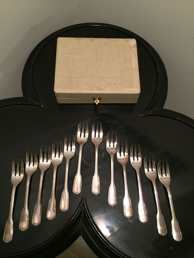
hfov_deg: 48.2
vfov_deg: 61.7
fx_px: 217
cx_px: 97
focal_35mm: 29
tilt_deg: -68.8
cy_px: 129
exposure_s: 1/33
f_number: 2.2
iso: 320
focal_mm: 4.15
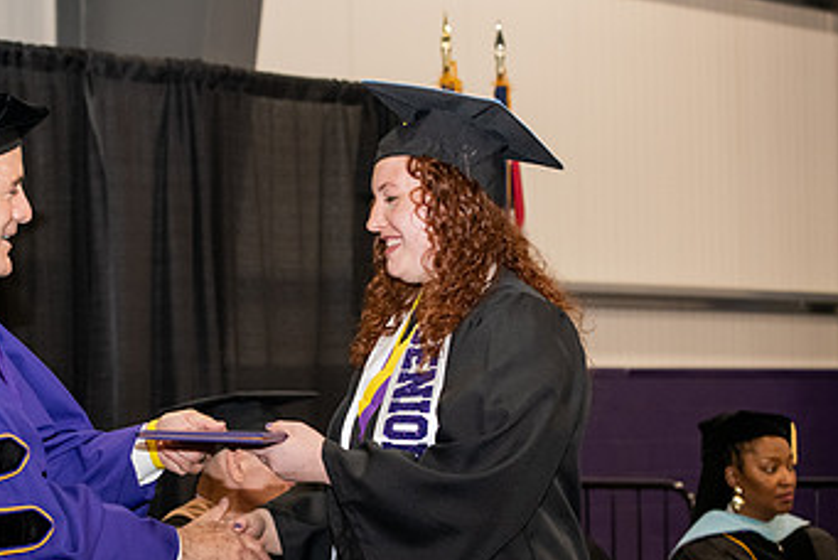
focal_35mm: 119
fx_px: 2772
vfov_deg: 11.5
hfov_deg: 17.1
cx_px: 189
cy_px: 375
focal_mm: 70
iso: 2000
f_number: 5
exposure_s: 1/200
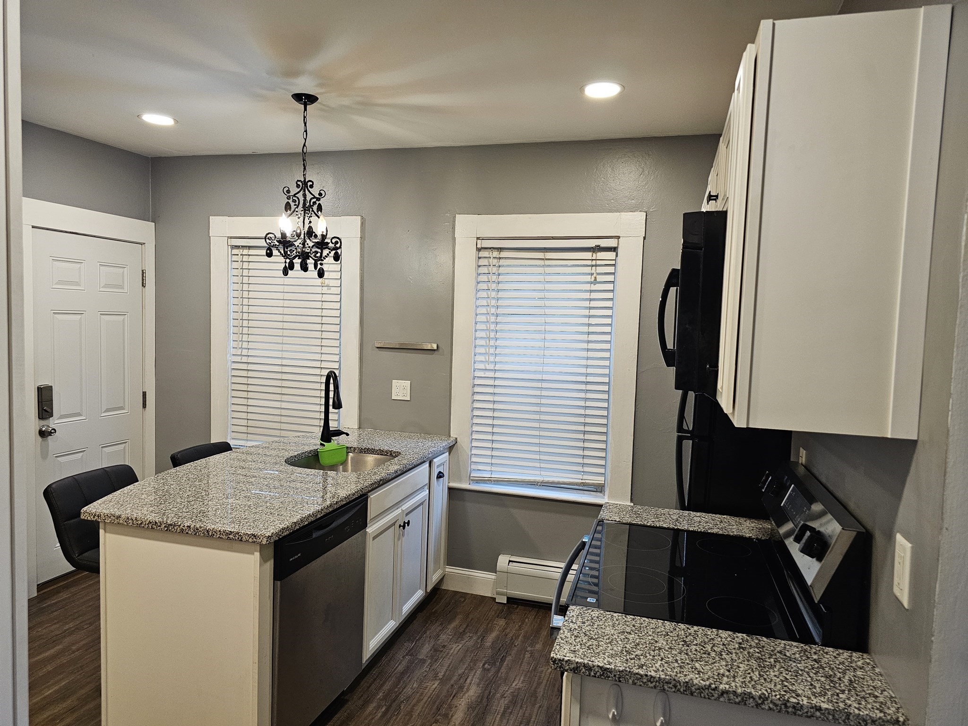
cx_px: 484
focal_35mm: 23
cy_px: 363
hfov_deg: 73.9
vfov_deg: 58.9
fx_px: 643
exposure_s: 1/120
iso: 320
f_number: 1.7
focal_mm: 6.3
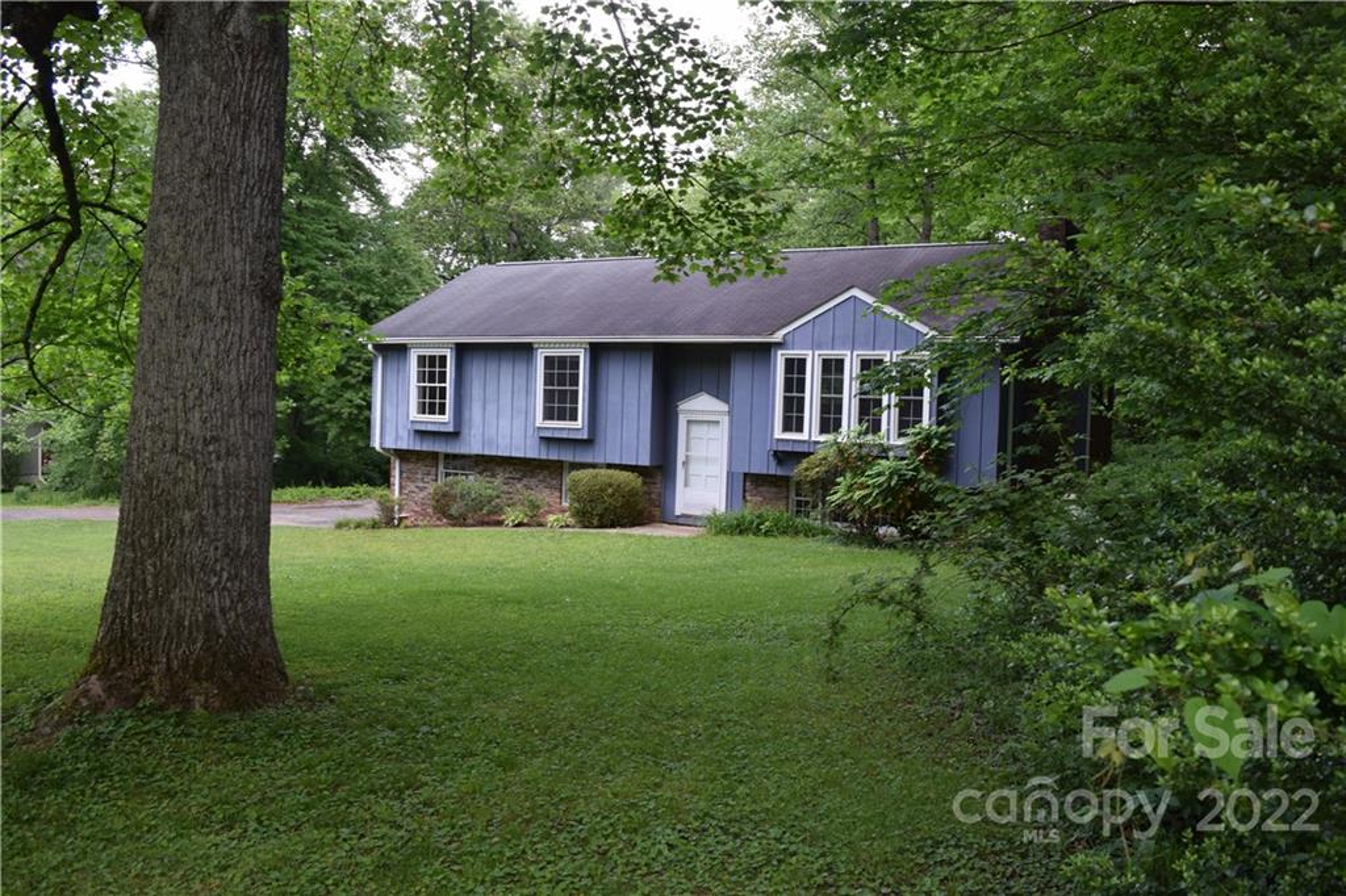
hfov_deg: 61.9
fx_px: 1121
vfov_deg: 43.6
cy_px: 448
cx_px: 673
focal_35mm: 30
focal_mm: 20
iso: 400
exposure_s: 1/125
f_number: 5.6
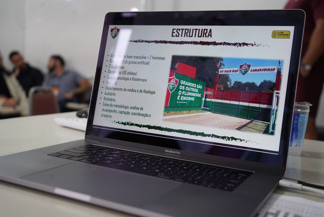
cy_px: 108
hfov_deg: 47.4
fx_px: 369
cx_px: 162
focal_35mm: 41
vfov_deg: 32.7
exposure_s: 1/50
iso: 400
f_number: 4.5
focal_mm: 41
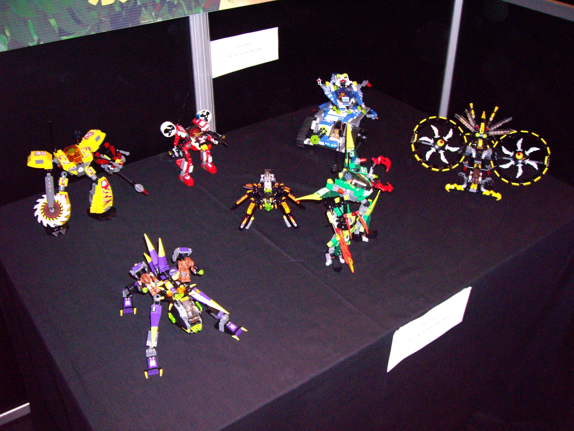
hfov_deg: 49.0
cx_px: 287
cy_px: 216
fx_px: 630
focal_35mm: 38
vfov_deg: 37.7
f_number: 2.7
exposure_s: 1/40
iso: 400
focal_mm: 6.2
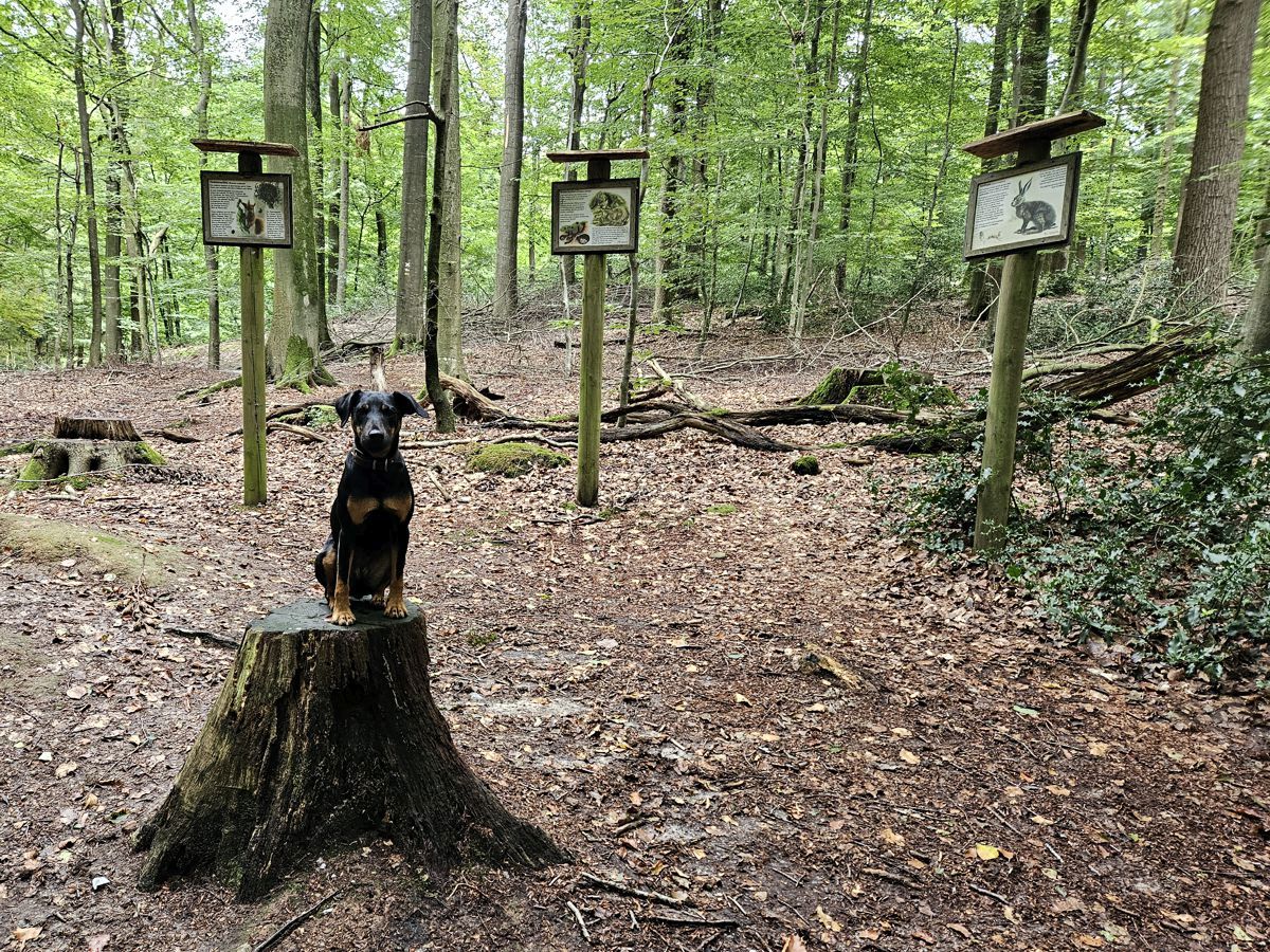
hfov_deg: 73.9
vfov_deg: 58.9
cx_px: 635
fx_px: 844
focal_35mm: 23
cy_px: 476
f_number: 1.8
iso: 200
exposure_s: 1/100
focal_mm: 5.4
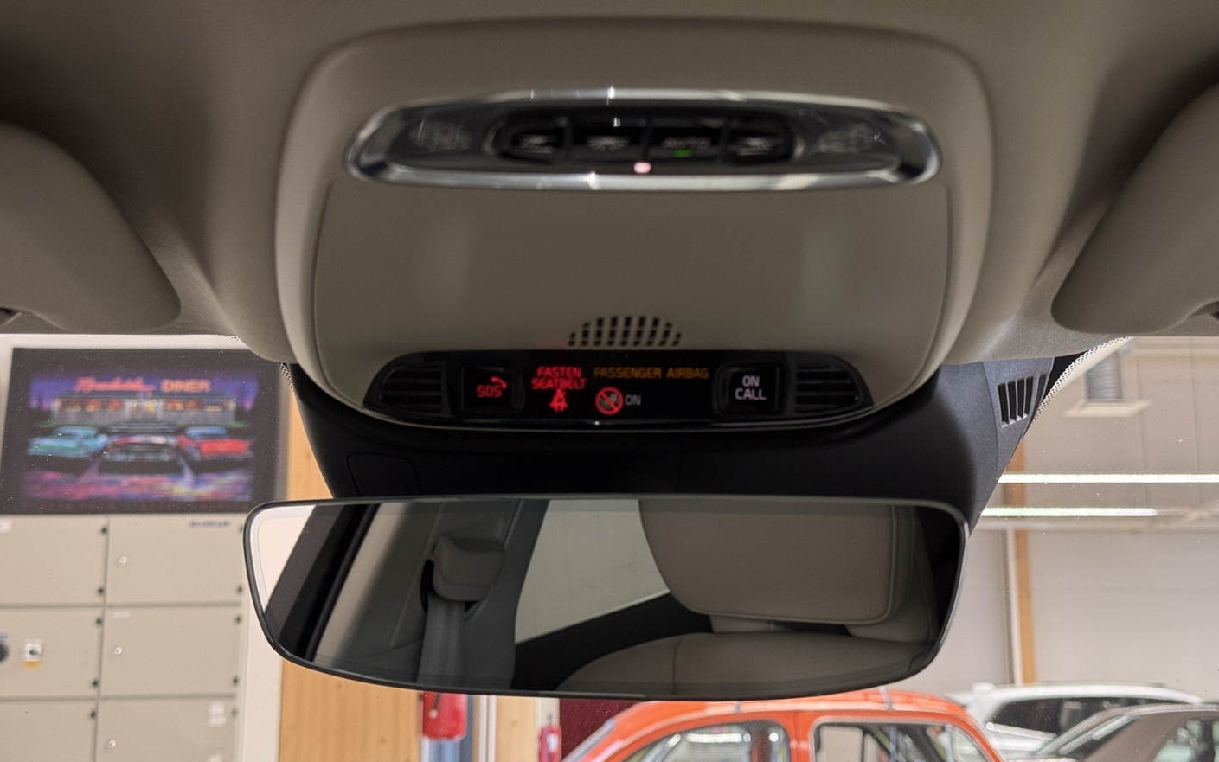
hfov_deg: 38.9
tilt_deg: +11.2
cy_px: 405
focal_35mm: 52
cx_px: 621
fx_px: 1728
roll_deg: +0.0
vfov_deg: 24.9
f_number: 1.78
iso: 160
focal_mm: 6.76
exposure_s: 1/60
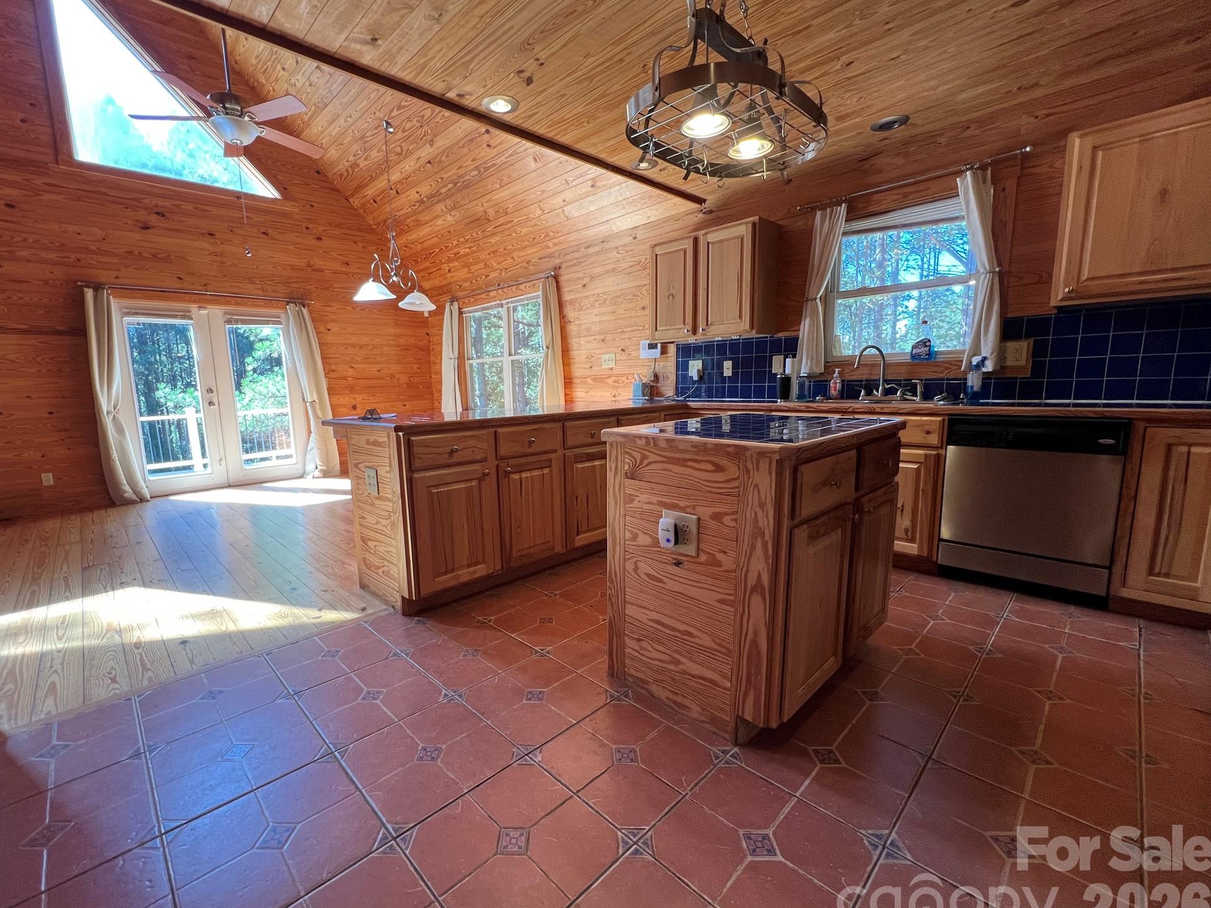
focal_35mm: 14
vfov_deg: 85.7
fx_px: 490
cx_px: 568
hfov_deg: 101.9
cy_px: 462
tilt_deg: -8.8
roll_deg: +2.0
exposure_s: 1/120
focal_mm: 1.57
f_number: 1.8
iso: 160
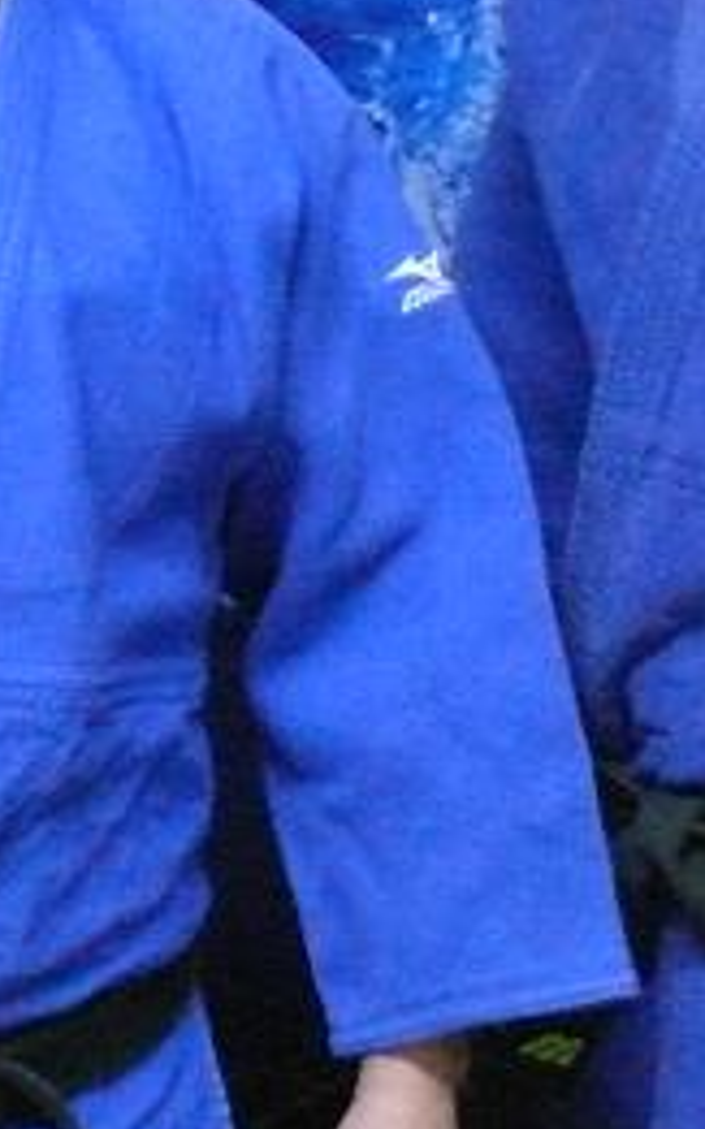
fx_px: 5352
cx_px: -359
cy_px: -9
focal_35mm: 174
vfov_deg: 11.9
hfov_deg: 7.4
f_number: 3.2
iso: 800
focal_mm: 9.9
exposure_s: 1/15
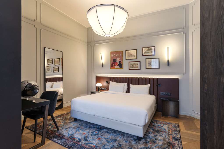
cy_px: 74
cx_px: 112
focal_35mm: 17
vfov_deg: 70.4
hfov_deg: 93.3
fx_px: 106
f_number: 16
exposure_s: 1.3
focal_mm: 17
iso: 200
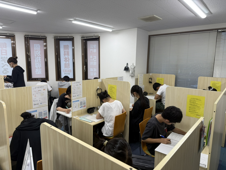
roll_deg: -0.6
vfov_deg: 56.8
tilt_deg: -8.0
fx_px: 157
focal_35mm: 24
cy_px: 85
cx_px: 113
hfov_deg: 71.6
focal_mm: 6.76
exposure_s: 1/120
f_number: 1.78
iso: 80
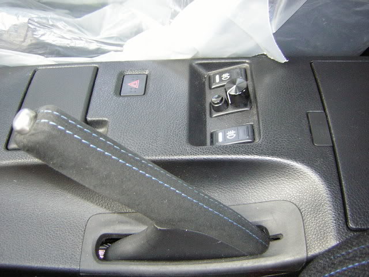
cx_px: 184
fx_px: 384
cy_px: 138
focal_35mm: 36
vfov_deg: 39.7
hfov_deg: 51.4
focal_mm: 4.7
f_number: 2.6
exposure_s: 1/24.3
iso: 200
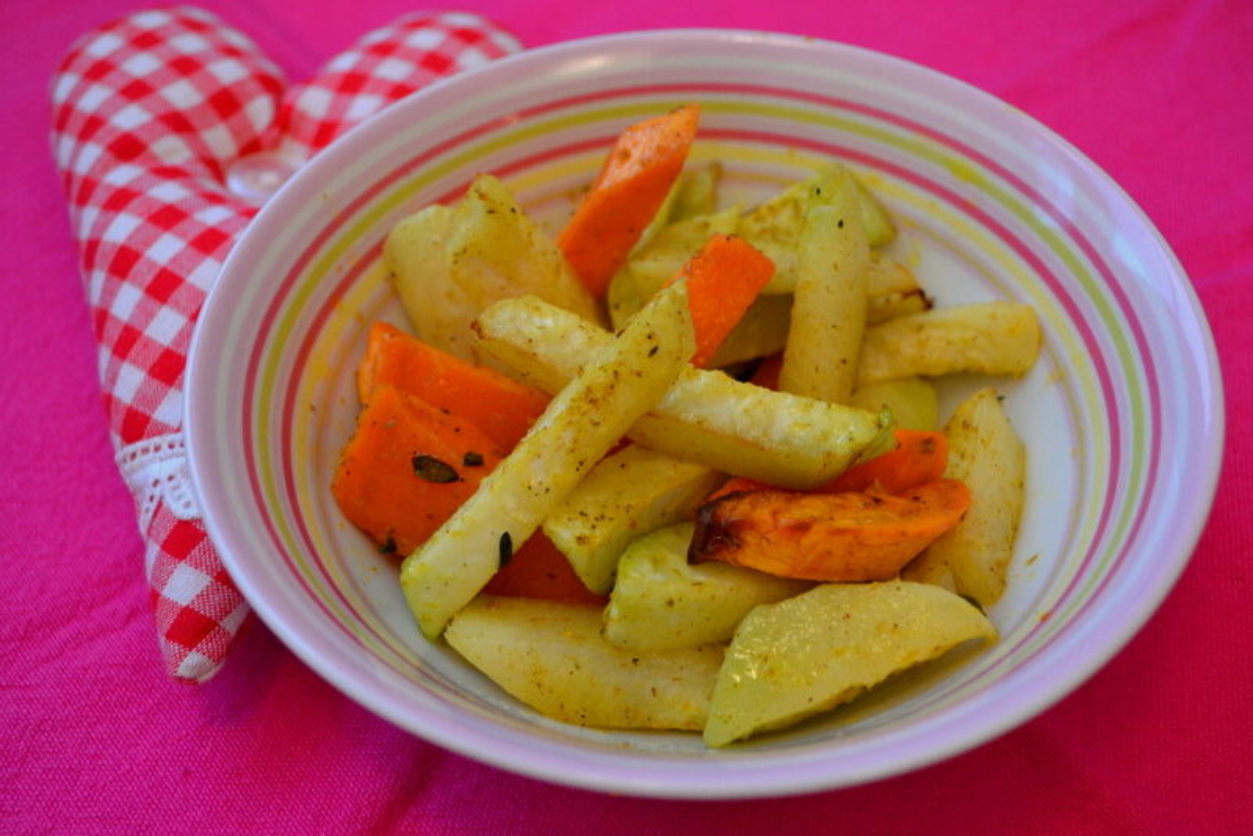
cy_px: 418
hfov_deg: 41.1
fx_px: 1671
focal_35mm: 48
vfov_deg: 28.1
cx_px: 626
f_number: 4.8
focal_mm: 32
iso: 400
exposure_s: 1/30
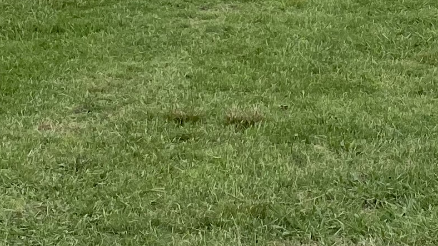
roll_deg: -1.5
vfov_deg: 8.1
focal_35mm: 145
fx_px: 1684
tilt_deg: -4.6
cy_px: -182
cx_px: 473
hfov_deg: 14.5
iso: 32
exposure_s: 1/1996
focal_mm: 4.25
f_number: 1.8
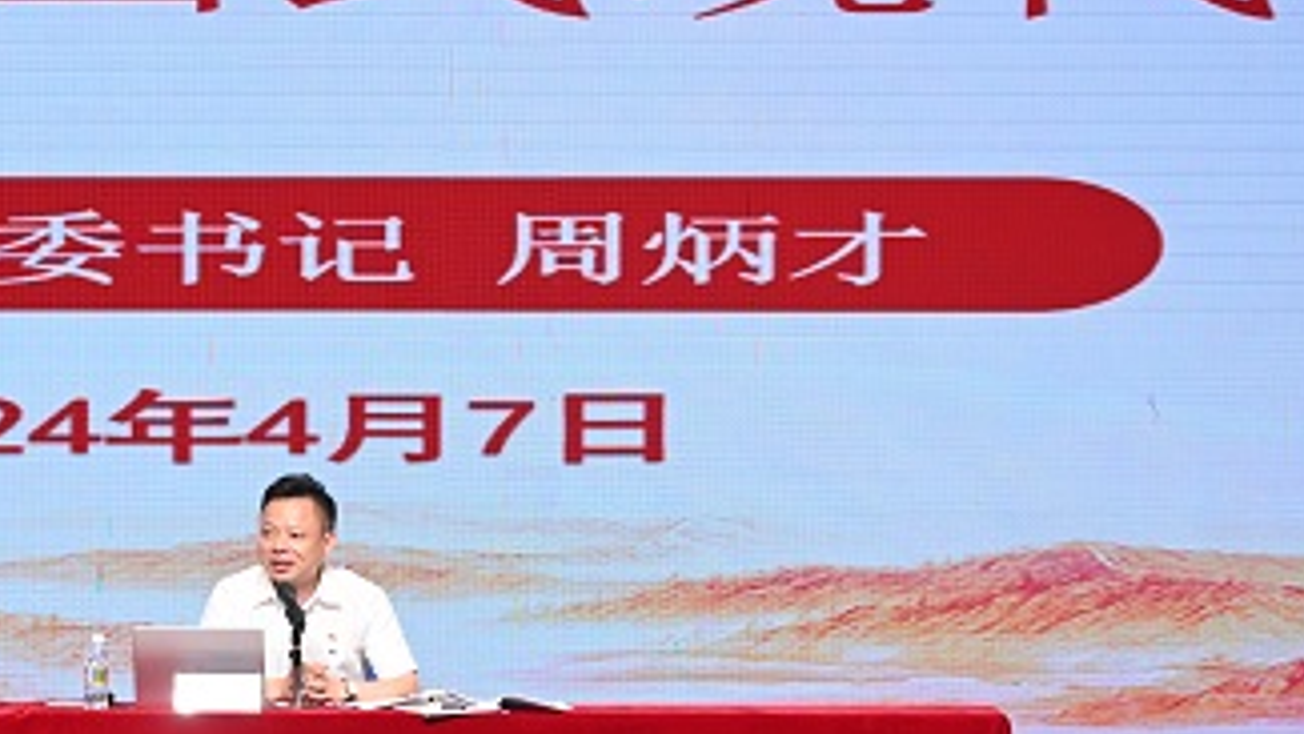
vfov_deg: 5.7
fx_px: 7401
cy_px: 698
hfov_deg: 10.0
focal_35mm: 214
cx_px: 233
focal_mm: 95
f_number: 4.8
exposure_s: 1/160
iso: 1100
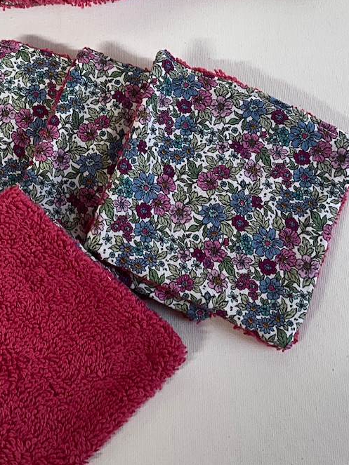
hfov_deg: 25.7
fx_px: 753
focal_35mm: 56
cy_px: 97
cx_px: 84
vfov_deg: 33.4
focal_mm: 3
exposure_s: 1/50
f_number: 1.8
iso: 40
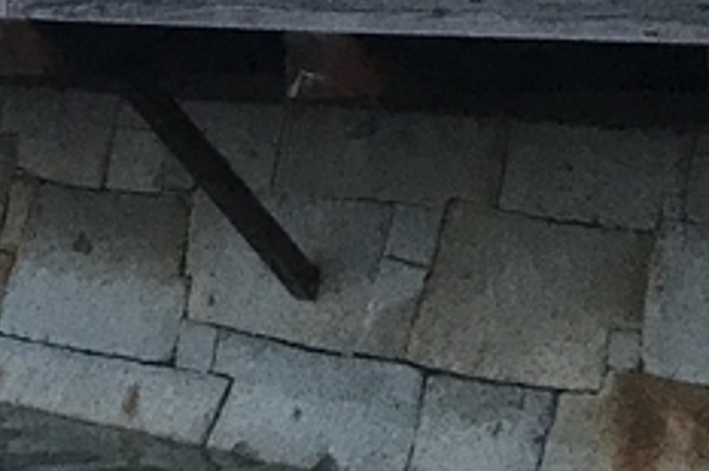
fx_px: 2952
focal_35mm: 150
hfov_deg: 12.4
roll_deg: +0.3
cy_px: -441
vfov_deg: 8.7
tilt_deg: +8.3
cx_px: -602
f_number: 1.8
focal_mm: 3.99
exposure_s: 1/30
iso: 25
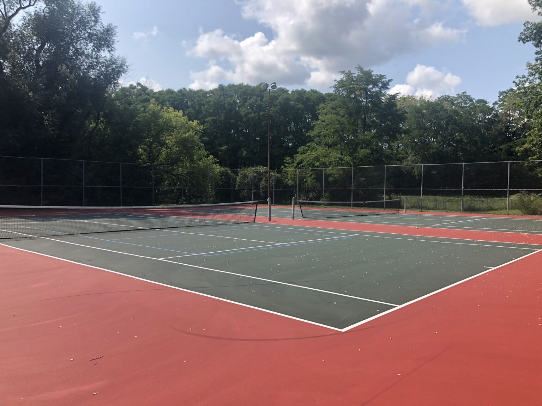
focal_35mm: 28
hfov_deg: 63.4
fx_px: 438
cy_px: 203
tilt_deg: -1.9
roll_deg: -0.9
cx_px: 271
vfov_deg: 49.7
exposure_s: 1/1656
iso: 20
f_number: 1.8
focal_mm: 4
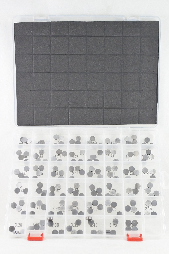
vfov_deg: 55.8
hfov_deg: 38.9
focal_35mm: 34
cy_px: 127
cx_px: 84
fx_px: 239
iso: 720
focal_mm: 12.6
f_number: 3.8
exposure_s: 1/125
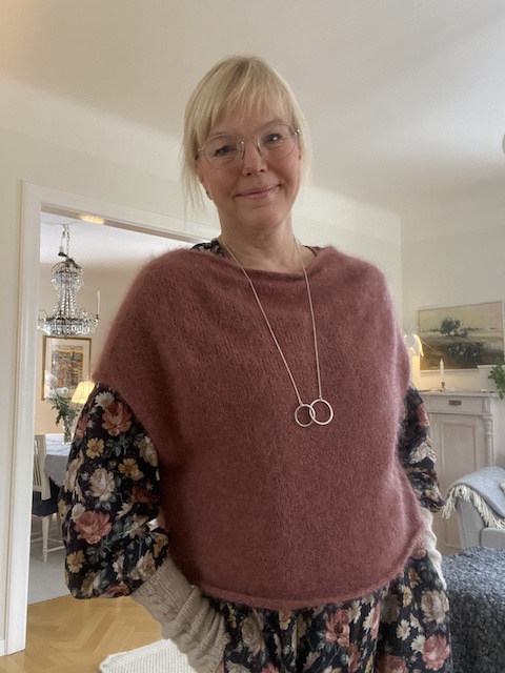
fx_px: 584
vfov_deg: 60.0
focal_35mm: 30
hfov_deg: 46.8
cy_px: 336
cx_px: 252
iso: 400
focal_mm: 2.71
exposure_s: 1/39
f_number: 2.2
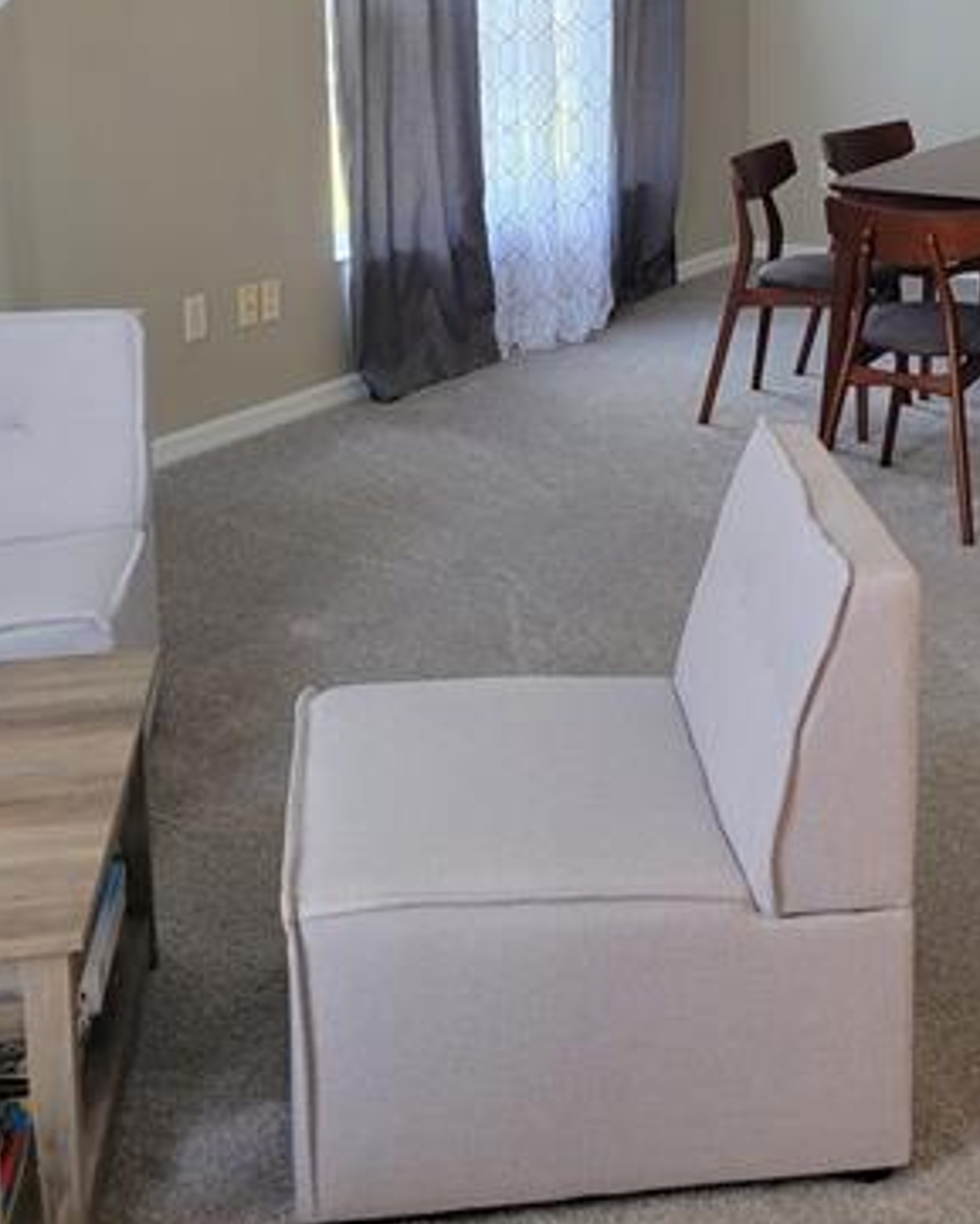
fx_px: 1957
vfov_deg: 33.0
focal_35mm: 54
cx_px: 719
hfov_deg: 27.8
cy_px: 125
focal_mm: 5.4
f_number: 1.8
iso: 160
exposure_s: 1/120
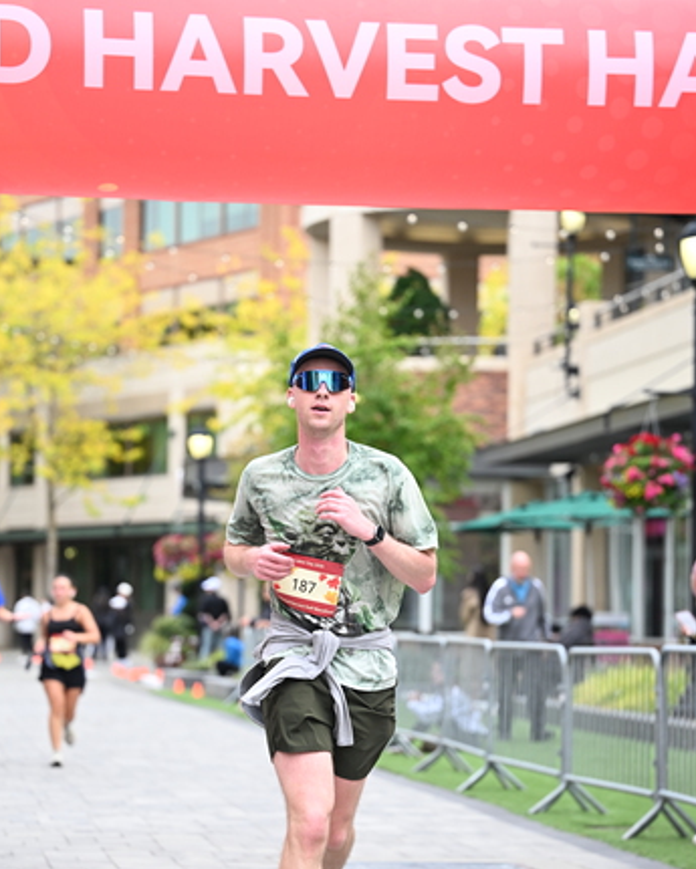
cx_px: 346
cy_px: 534
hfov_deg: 14.1
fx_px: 2806
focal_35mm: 109
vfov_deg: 17.6
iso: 640
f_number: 2.8
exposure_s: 1/1600
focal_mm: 91
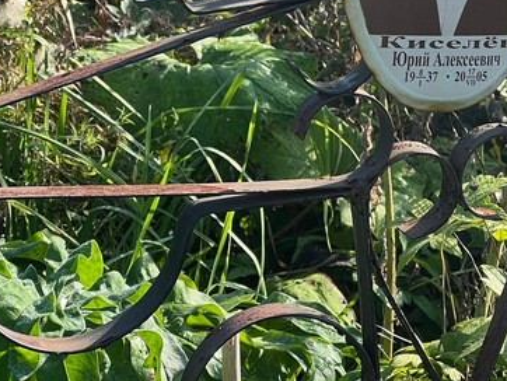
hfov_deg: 11.6
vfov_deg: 8.7
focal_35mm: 170
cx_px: 384
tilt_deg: -16.9
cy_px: 43
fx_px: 2492
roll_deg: -2.0
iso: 32
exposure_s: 1/190
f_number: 2.8
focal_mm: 9
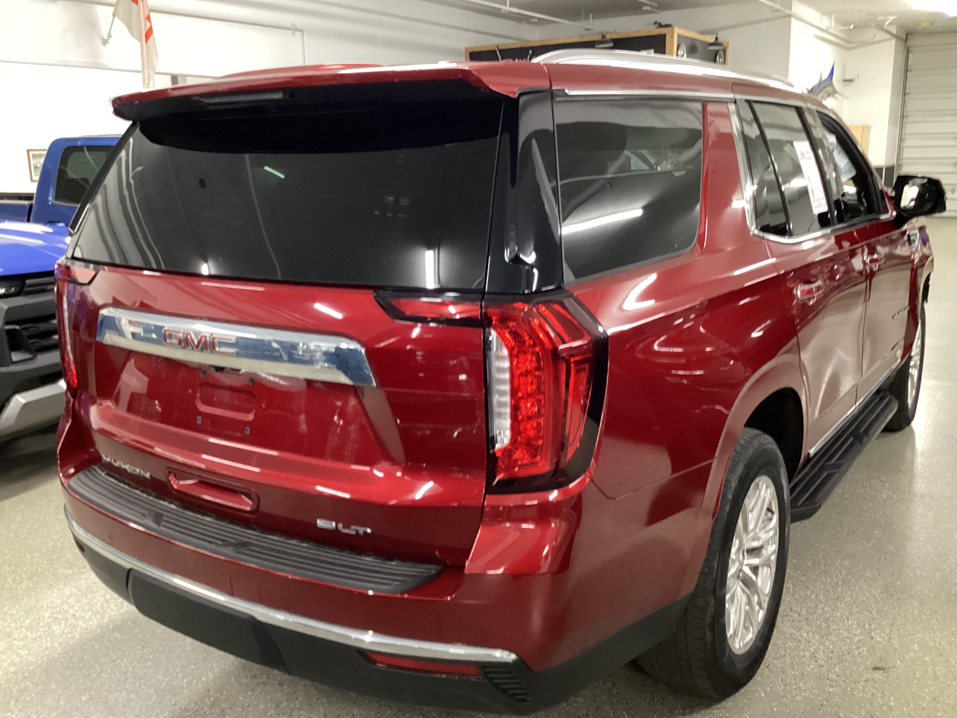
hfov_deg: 58.4
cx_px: 478
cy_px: 359
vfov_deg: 45.4
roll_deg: +0.6
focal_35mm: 31
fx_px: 857
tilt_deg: -16.0
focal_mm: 3.3
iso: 500
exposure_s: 1/25
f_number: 2.4
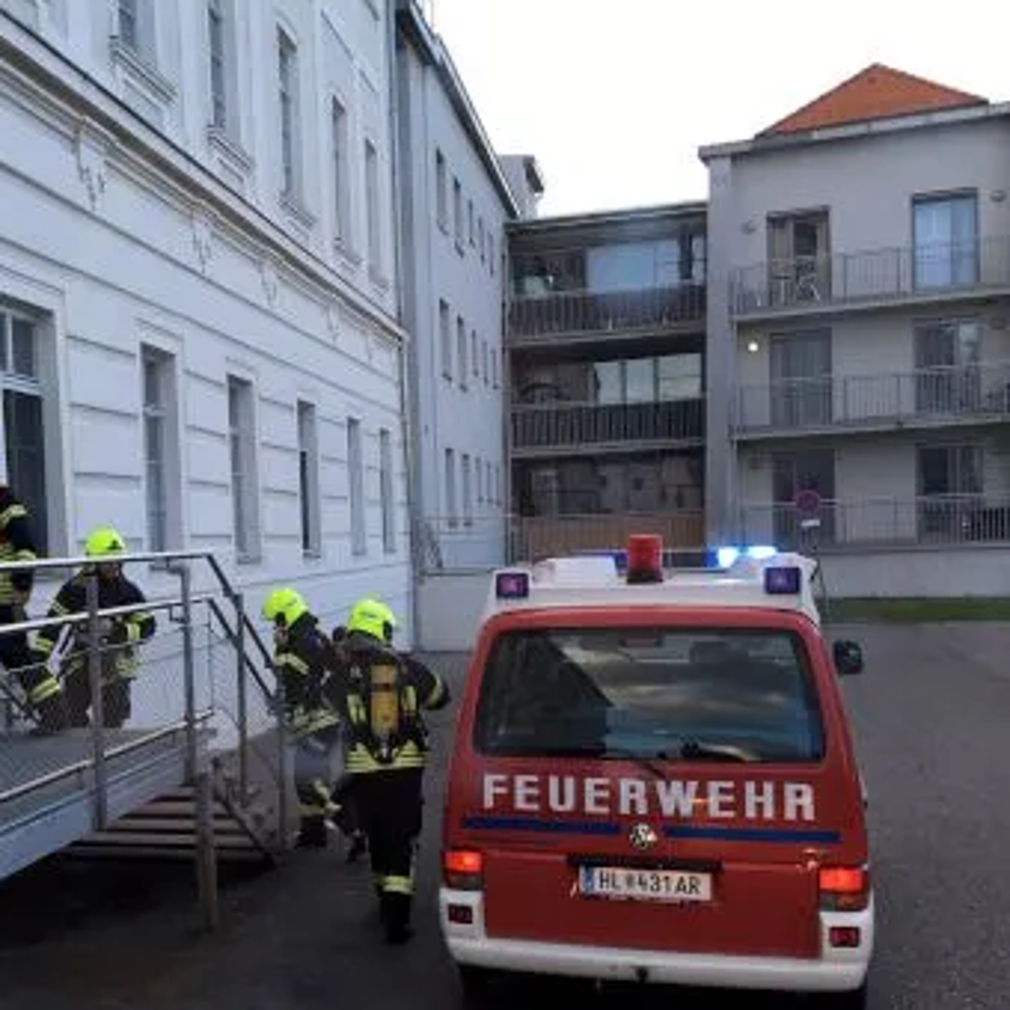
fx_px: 1618
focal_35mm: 49
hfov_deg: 33.4
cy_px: 602
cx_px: 169
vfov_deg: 34.6
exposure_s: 1/105
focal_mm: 4.15
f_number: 2.2
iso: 25
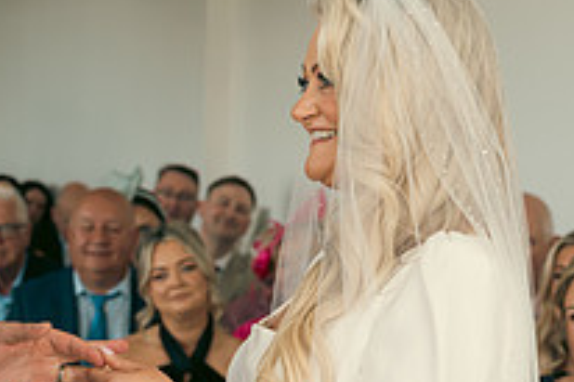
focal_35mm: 110
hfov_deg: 18.4
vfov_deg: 12.4
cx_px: 123
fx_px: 1752
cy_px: 294
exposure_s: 1/160
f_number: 3.5
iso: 250
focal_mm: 39
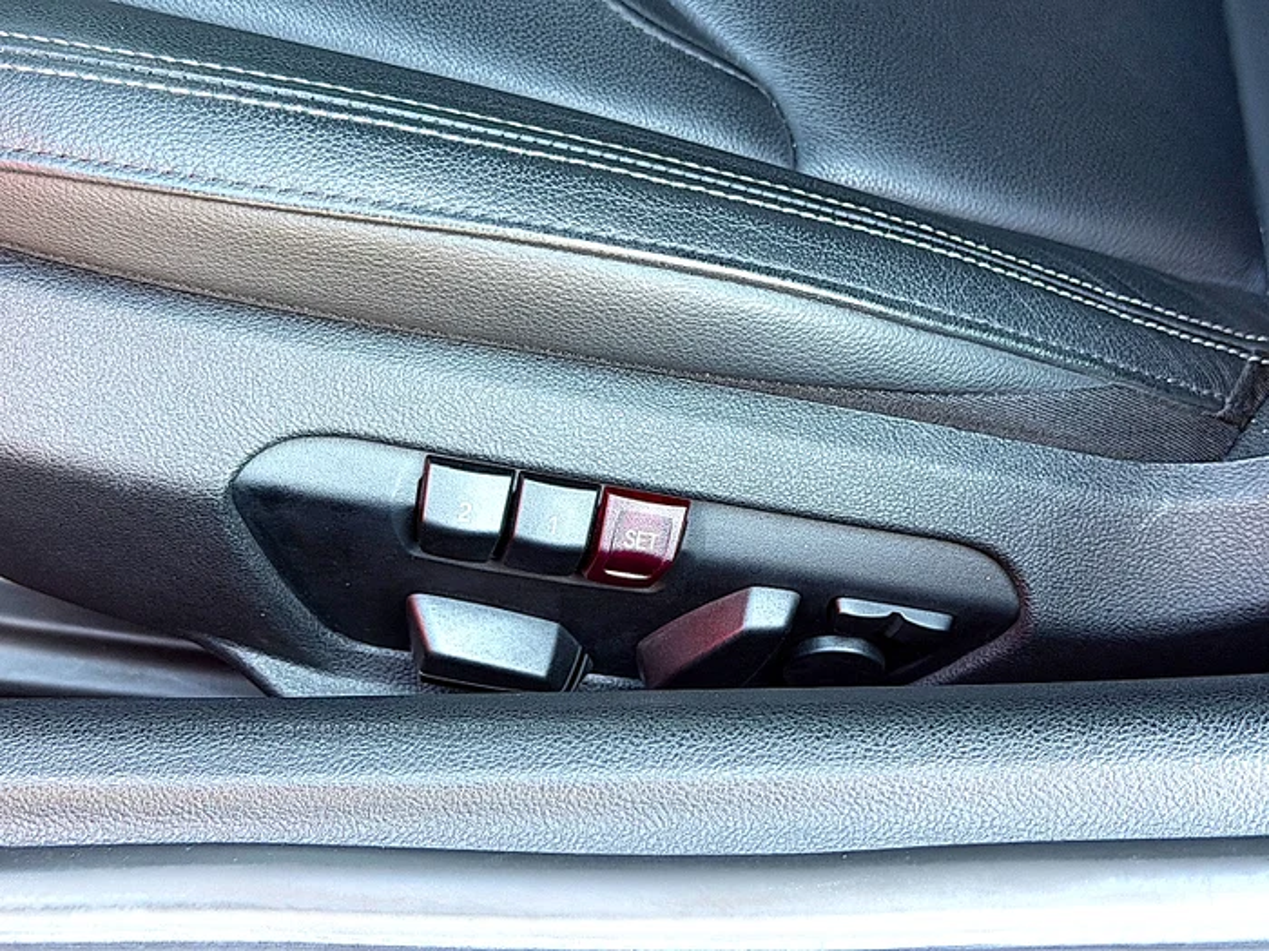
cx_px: 634
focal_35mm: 48
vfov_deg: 30.3
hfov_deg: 39.7
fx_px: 1760
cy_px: 476
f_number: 1.78
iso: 125
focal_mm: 6.76
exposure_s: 1/108
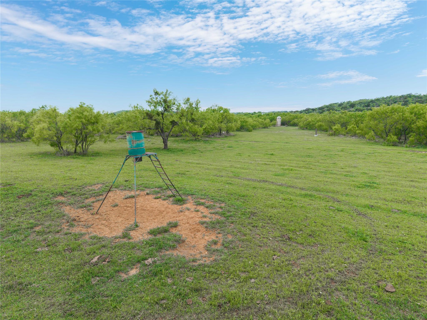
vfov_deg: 56.8
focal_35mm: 24
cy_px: 160
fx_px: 296
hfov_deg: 71.6
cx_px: 214
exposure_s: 1/2000
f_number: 1.8
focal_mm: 8.67
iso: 170
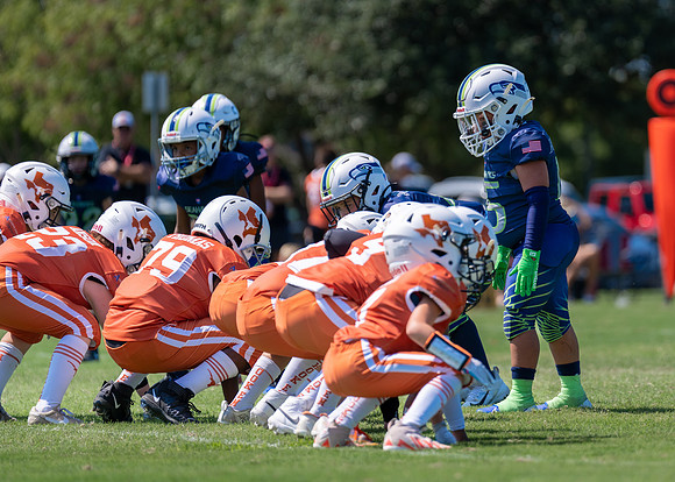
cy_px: 190
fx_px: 5691
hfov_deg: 6.8
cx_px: 508
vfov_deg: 4.8
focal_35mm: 297
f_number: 2.8
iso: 100
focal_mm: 200
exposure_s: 1/2000
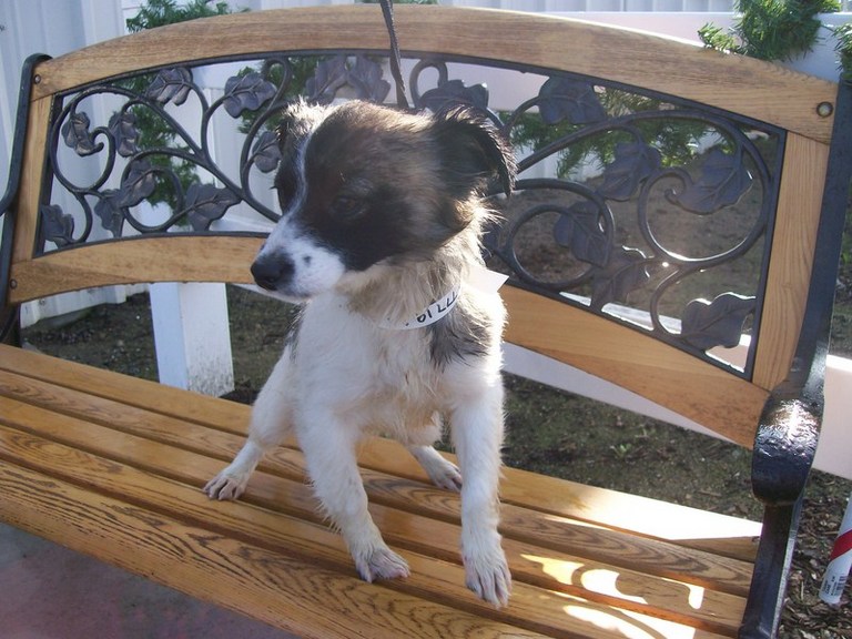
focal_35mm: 36
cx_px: 426
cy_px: 320
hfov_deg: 51.4
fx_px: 886
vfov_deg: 39.7
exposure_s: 1/460
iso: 80
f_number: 2.7
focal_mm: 6
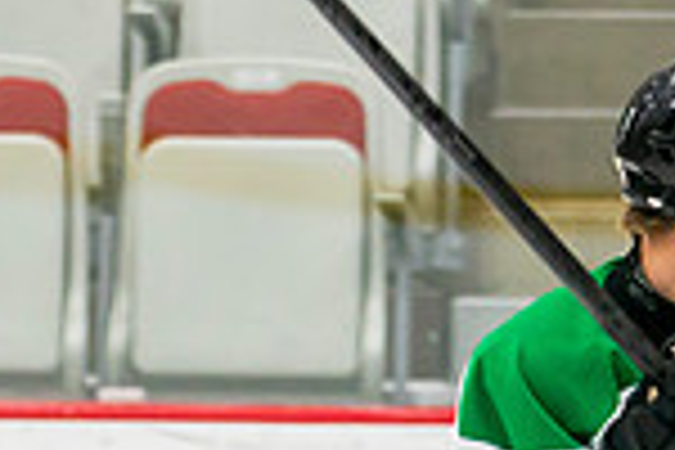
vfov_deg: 1.4
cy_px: 753
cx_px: 712
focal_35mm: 976
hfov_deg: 2.1
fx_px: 18299
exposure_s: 1/640
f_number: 3.2
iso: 1000
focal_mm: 150
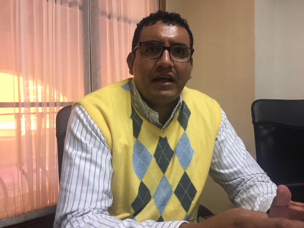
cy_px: 114
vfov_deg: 48.2
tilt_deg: -2.1
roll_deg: +0.3
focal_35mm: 29
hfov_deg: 61.7
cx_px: 152
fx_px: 255
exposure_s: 1/30
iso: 160
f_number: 2.2
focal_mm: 4.15
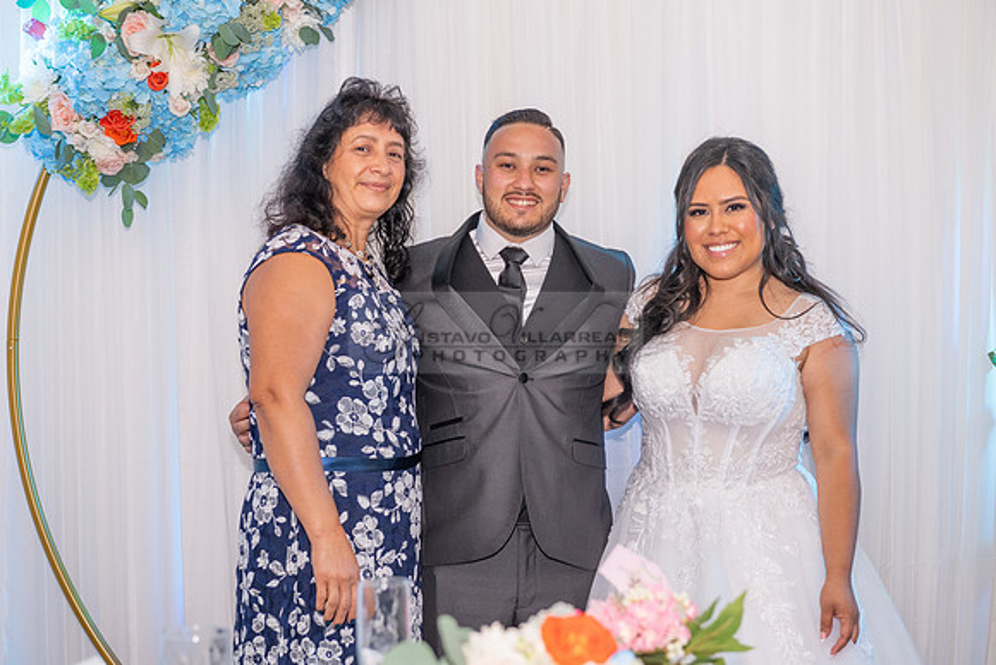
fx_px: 1550
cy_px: 332
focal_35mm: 56
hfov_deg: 35.6
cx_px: 498
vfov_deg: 24.2
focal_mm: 56
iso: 1000
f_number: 4.5
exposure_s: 1/200
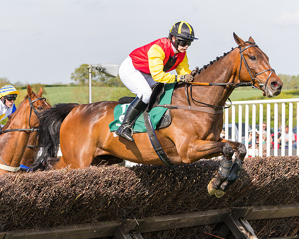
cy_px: 131
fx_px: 1159
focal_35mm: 131
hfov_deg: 14.7
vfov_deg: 11.8
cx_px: 104
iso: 400
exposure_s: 1/2500
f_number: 4
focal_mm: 70
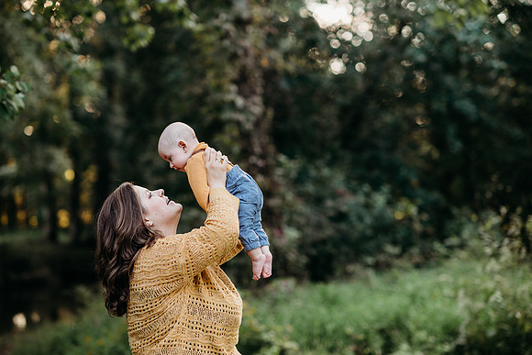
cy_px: 178
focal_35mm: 85
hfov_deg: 23.9
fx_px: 1256
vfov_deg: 16.1
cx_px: 266
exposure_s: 1/200
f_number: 2.2
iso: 200
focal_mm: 85
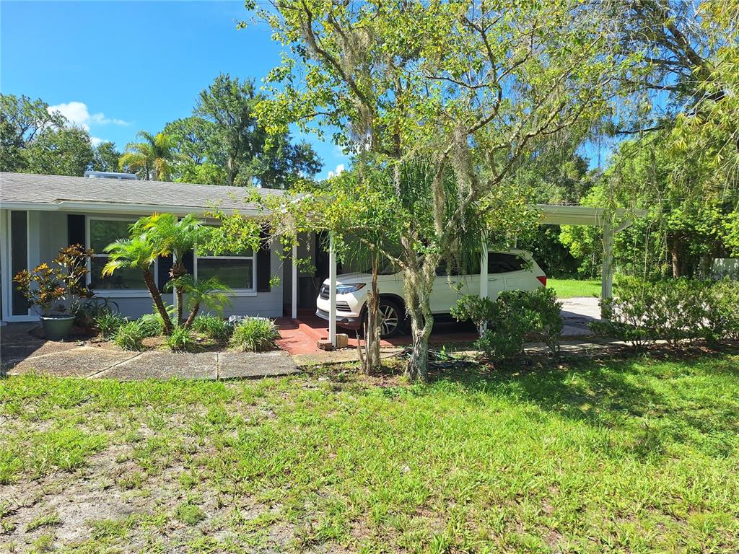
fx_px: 491
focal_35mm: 23
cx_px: 370
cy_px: 277
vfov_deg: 58.9
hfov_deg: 73.9
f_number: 1.8
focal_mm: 5.54
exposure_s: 1/1701
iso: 40
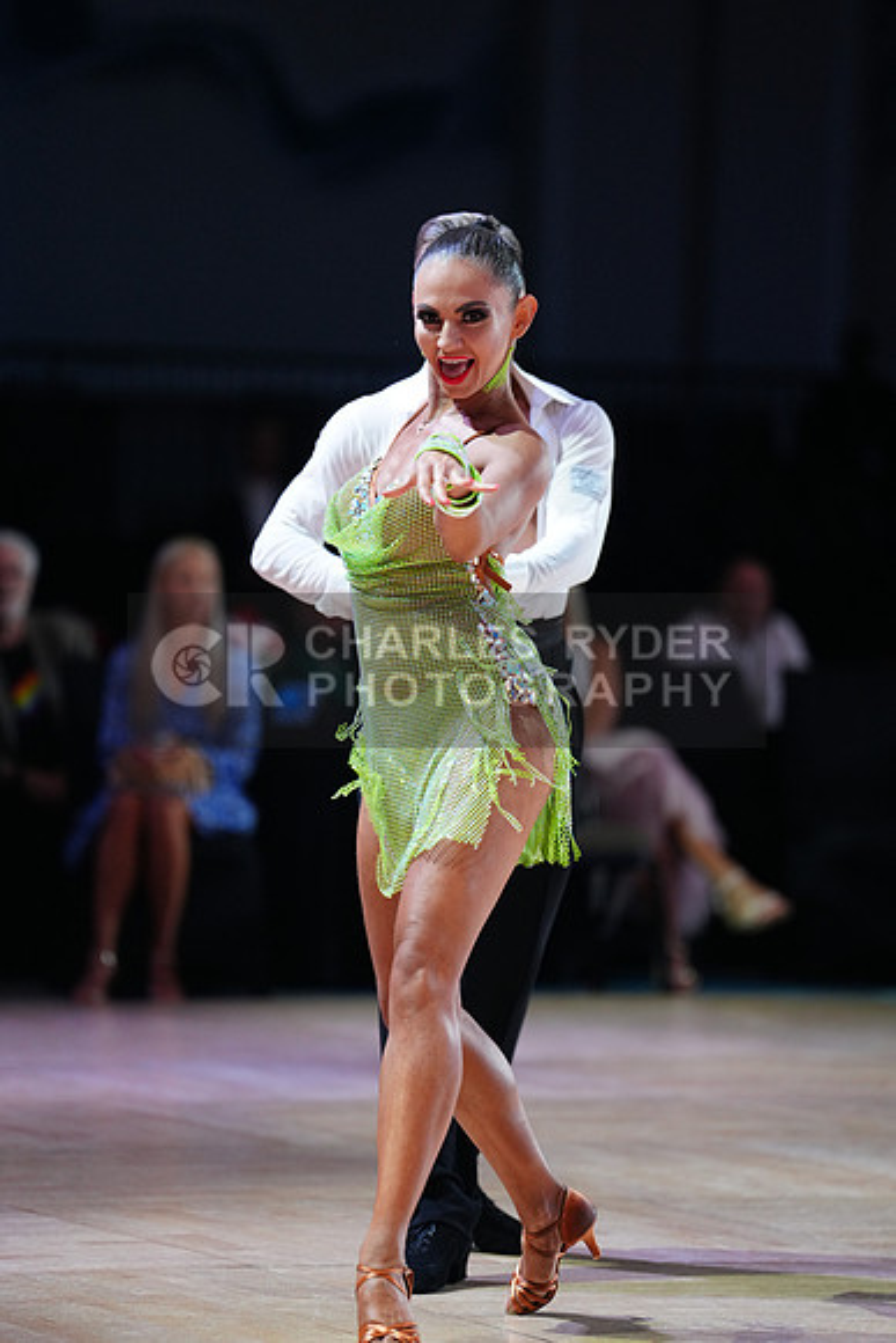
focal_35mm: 200
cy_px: 672
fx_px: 7462
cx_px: 448
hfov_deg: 6.9
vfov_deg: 10.3
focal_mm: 200
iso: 2000
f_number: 2.8
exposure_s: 1/500
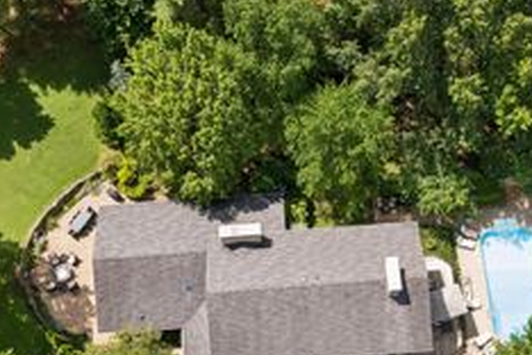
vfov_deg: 27.5
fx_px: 695
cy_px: 329
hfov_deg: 41.7
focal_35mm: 47
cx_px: 327
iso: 100
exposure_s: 1/30
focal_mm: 8.4
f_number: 2.8
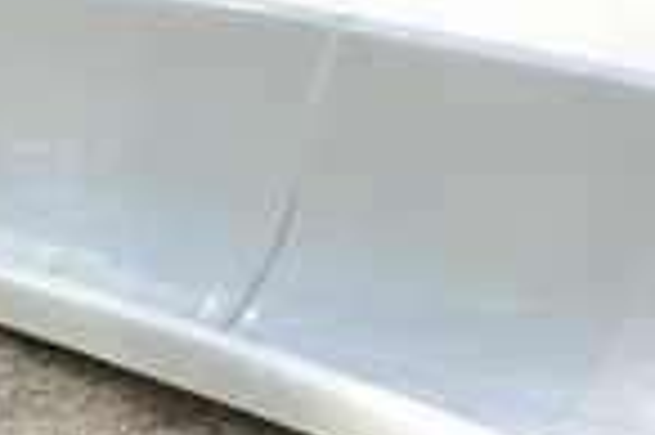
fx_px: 9723
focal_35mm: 535
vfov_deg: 2.6
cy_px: 200
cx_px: -238
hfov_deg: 3.8
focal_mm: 195
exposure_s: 1/1250
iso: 1000
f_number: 6.3
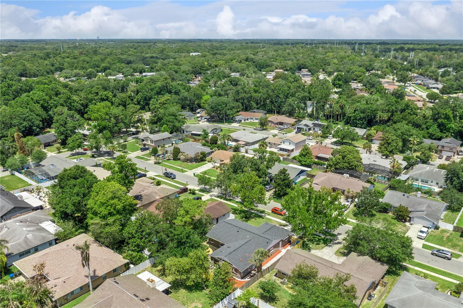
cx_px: 232
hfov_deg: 65.5
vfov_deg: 46.4
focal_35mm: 28
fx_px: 360
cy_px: 154
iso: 100
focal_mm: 10.3
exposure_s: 1/2000
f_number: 4
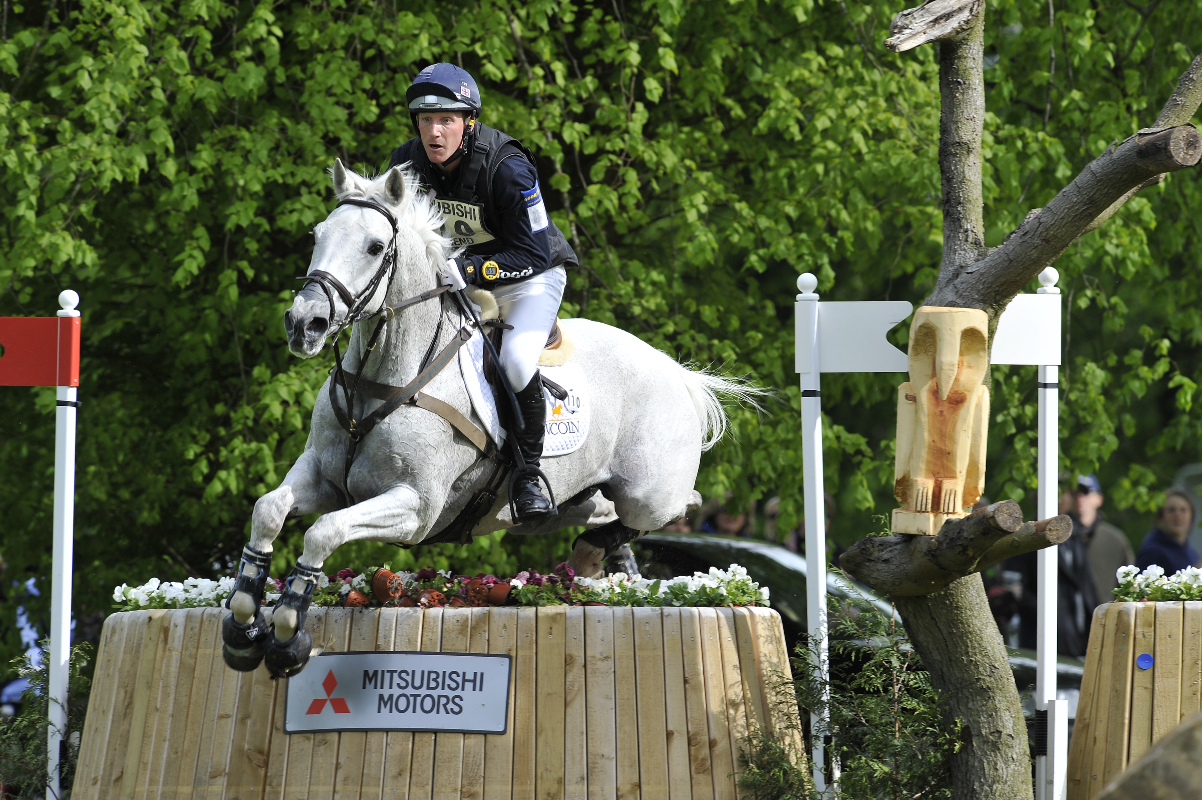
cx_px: 601
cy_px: 400
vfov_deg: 2.7
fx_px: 16684
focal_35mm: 500
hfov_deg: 4.1
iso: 500
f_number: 7.1
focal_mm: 500
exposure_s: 1/640
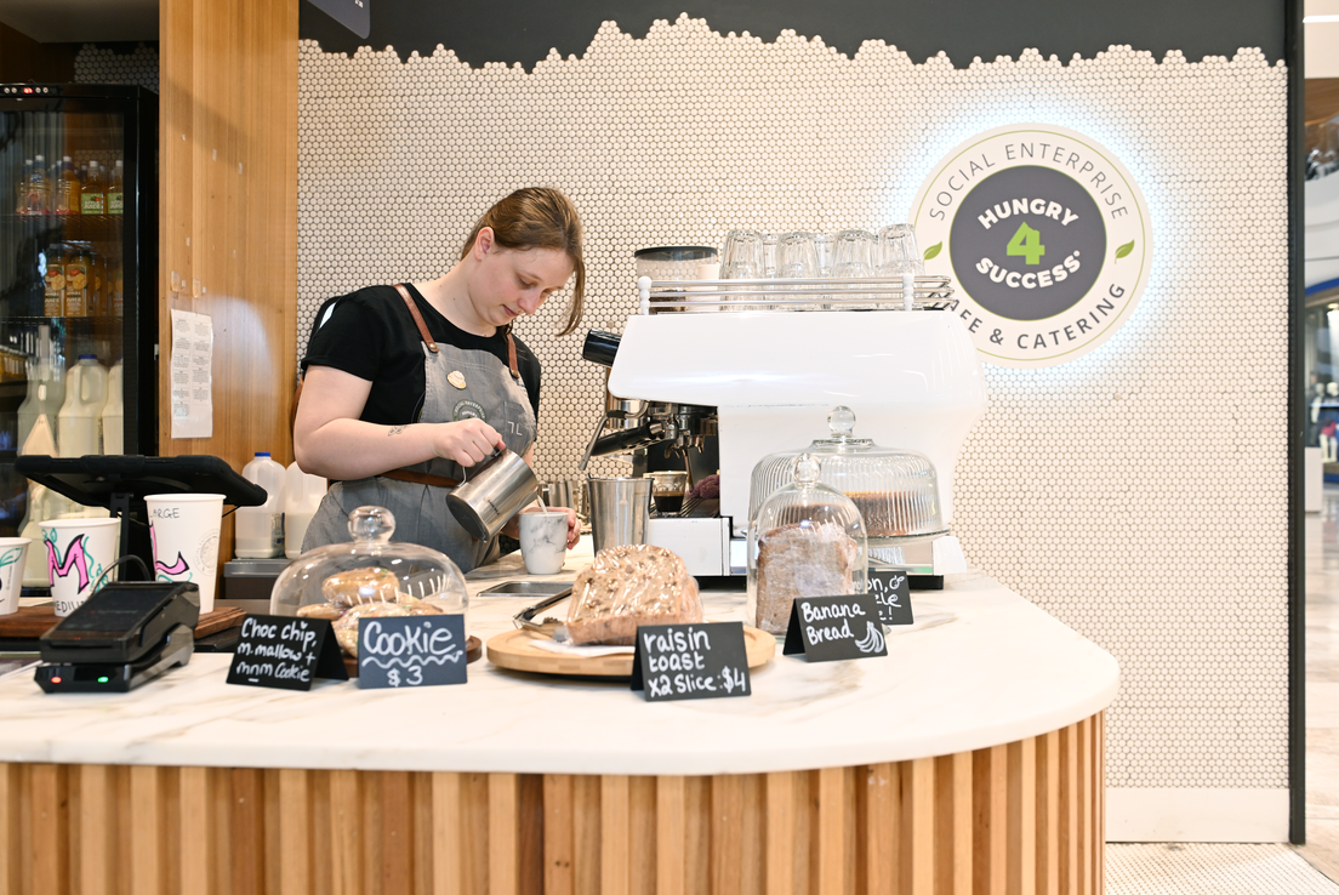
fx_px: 1303
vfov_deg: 37.9
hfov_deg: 54.4
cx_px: 670
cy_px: 448
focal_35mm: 35
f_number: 4.5
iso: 1000
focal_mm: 35
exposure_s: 1/50
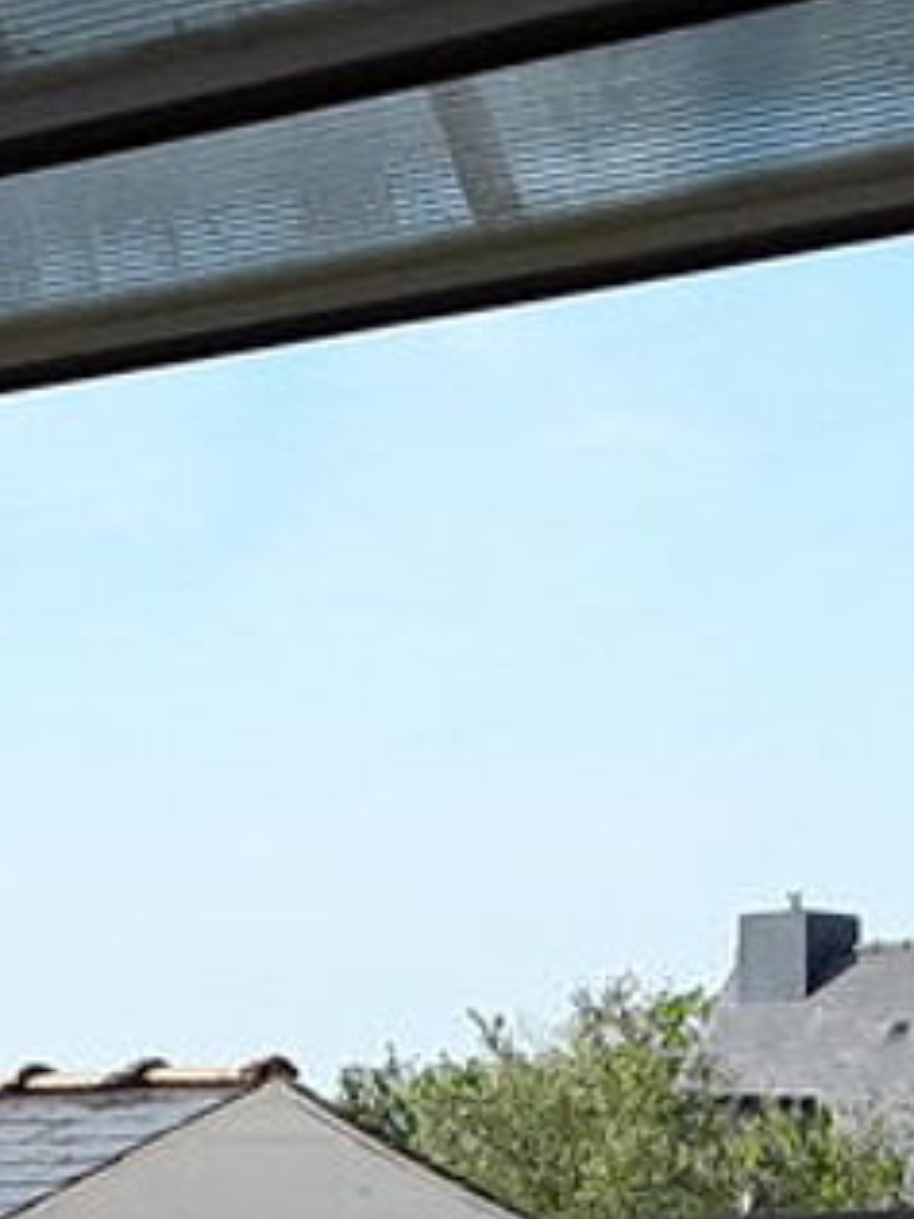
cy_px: 1850
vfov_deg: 15.8
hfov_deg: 13.0
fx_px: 4013
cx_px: 528
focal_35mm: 114
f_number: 1.9
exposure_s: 1/1019
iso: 40
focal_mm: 2.91
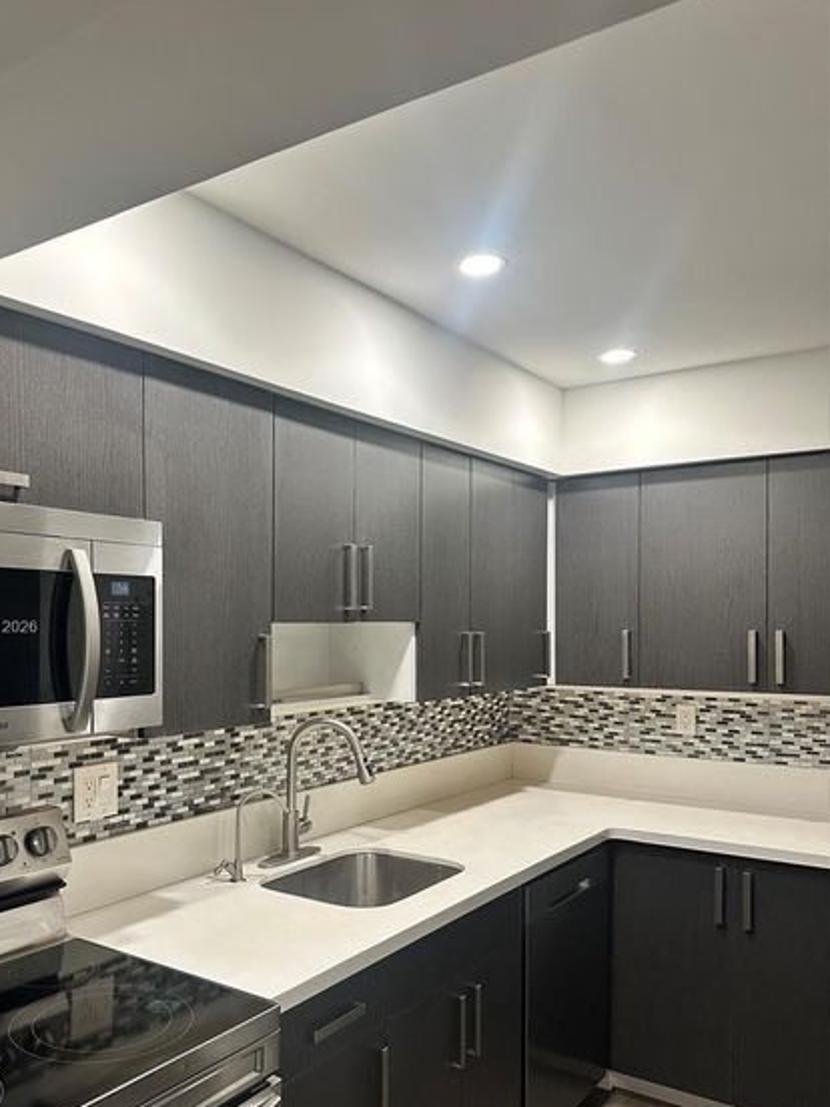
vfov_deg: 61.4
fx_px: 927
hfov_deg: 47.9
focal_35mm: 29
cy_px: 629
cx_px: 333
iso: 160
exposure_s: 1/60
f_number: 1.78
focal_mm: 6.86
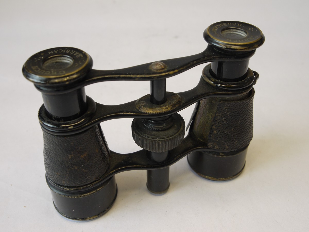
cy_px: 116
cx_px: 154
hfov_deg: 44.8
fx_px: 375
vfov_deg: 34.3
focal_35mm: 42
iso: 400
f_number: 9
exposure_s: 1/13
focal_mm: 21
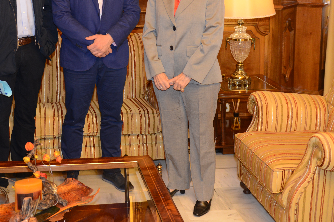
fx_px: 547
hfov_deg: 33.3
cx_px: 83
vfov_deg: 22.6
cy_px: 34
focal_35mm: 59
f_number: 3.2
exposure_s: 1/60
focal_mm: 32
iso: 800
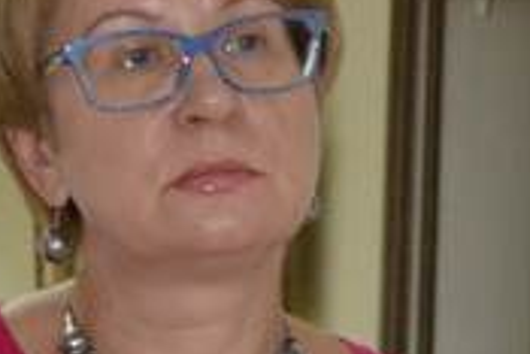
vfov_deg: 3.7
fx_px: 5544
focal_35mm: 376
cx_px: 485
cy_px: 349
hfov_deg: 5.5
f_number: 5.6
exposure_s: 1/60
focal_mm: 55
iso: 3200
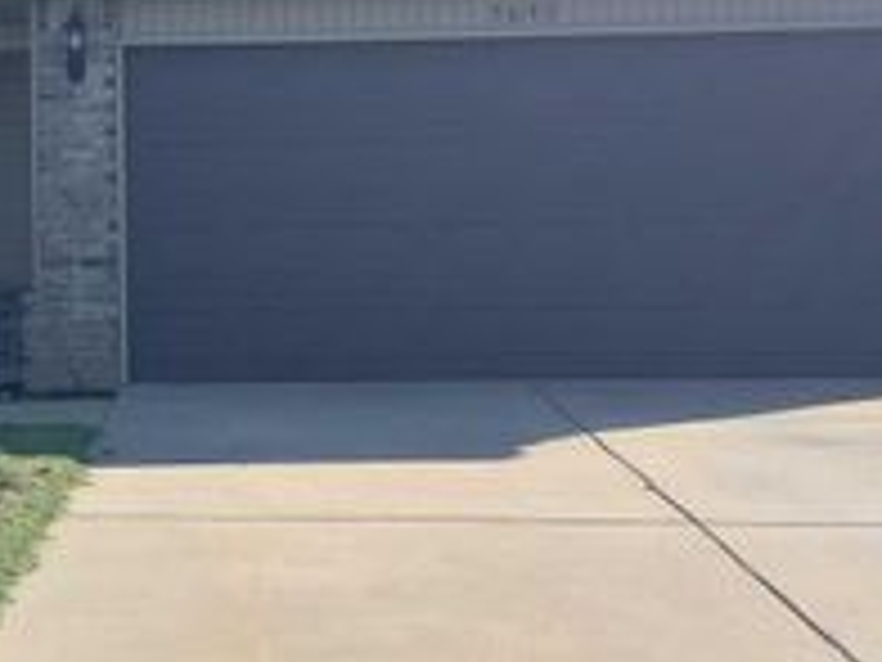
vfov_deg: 18.6
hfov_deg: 23.3
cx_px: -68
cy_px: 218
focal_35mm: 79
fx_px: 2013
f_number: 2.4
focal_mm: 3.3
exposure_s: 1/905
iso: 25
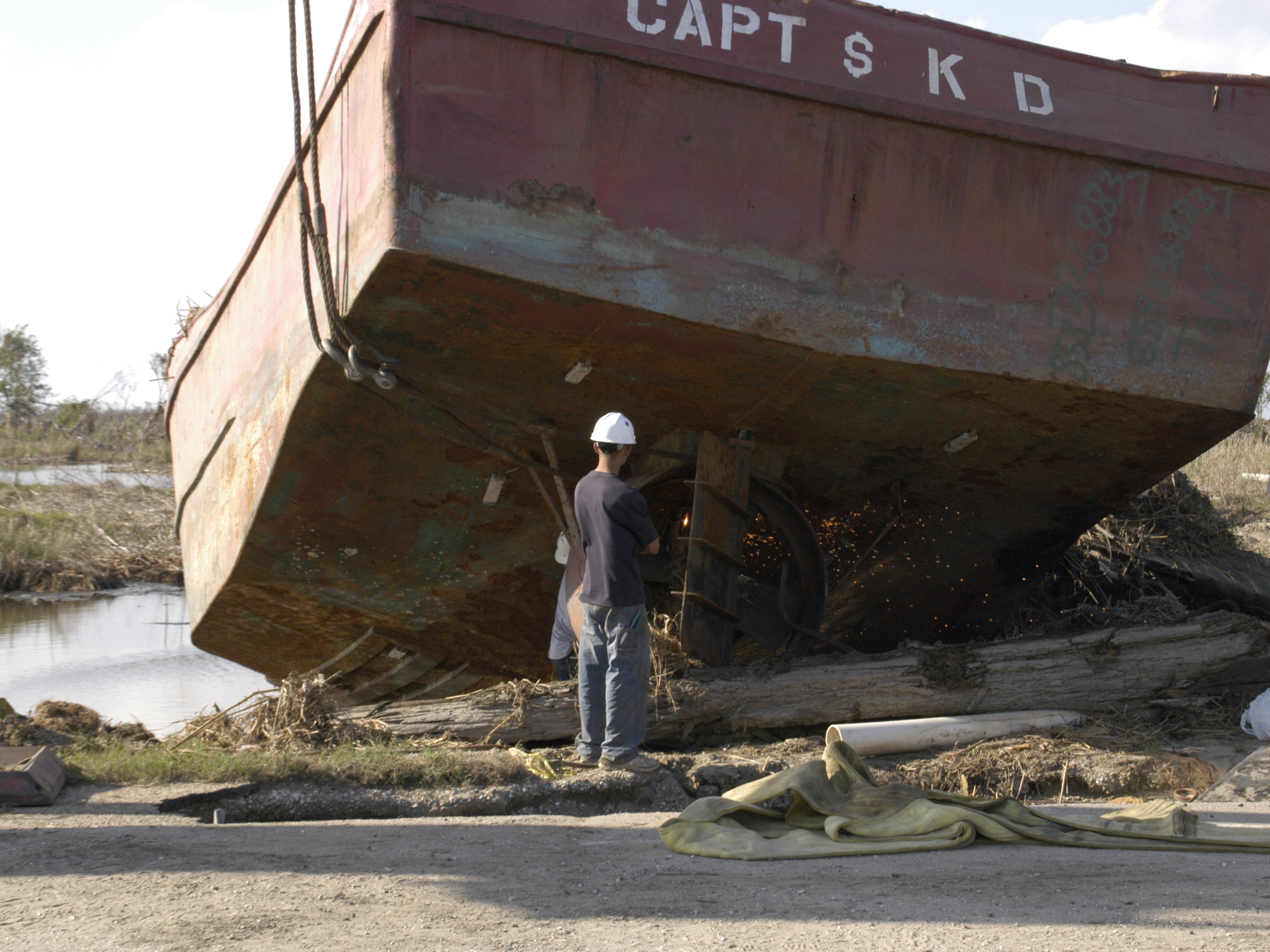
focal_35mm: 69
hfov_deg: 28.2
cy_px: 476
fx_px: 2532
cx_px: 665
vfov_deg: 21.3
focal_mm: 42
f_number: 10
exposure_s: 1/350
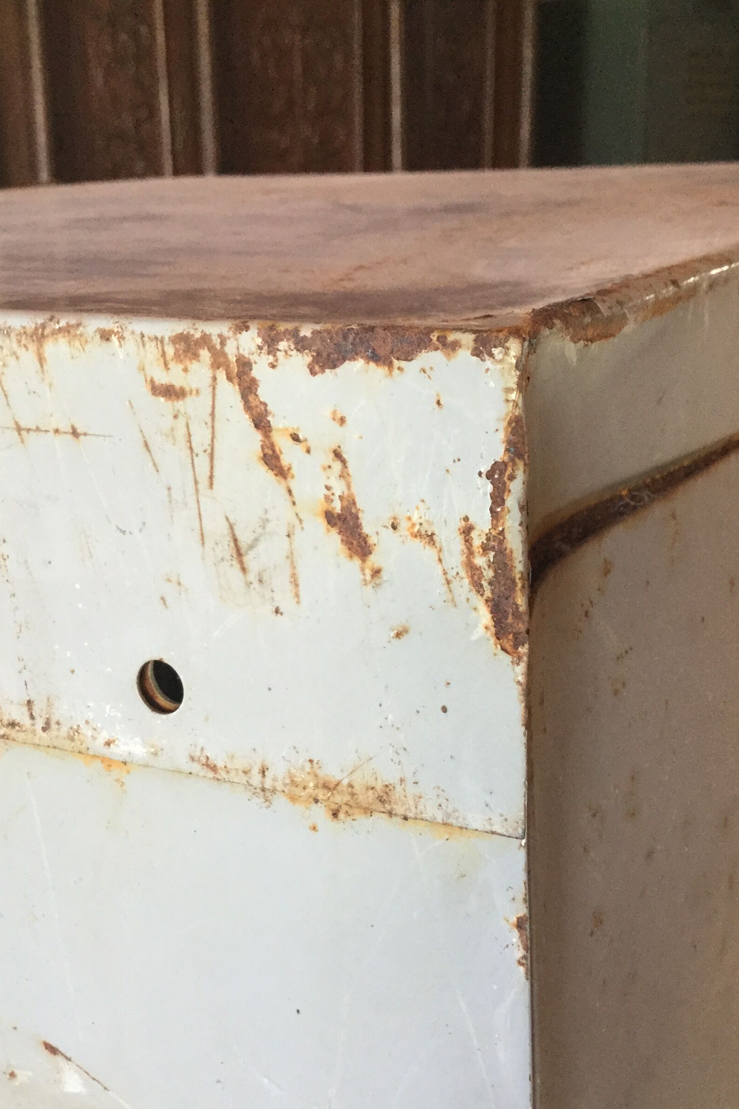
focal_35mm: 44
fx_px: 1355
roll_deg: -0.6
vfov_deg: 44.5
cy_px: 567
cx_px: 439
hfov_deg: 30.4
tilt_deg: -17.1
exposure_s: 1/33
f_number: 2.4
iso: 125
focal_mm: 3.3
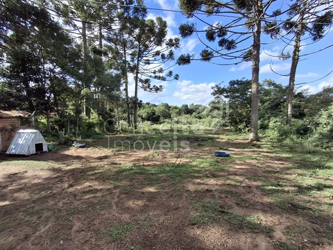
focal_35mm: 16
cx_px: 166
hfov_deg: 94.5
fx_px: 154
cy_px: 125
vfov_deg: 78.1
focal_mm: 1.64
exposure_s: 1/1032
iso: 40
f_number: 2.2
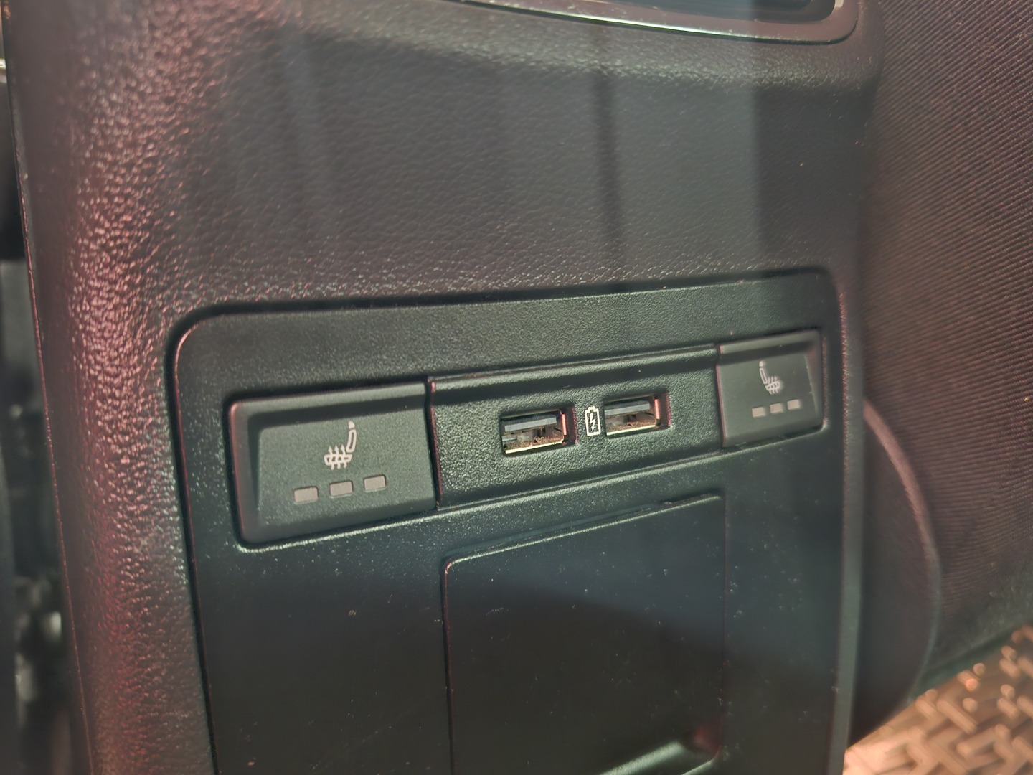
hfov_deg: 73.9
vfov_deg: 58.9
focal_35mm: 23
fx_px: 686
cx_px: 516
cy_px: 388
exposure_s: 1/8
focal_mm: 5.54
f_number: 1.8
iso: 1250
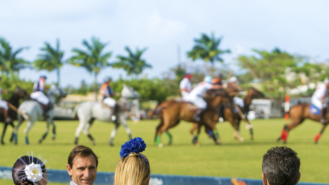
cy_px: 131
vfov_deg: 7.4
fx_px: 1422
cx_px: 153
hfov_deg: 13.2
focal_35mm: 163
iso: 500
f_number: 5.6
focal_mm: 120
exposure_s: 1/2500
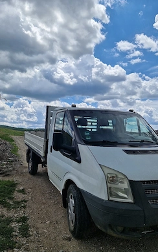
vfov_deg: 72.5
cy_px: 129
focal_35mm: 25
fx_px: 172
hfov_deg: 49.1
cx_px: 66
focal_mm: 5.4
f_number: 1.8
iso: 50
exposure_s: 1/3333
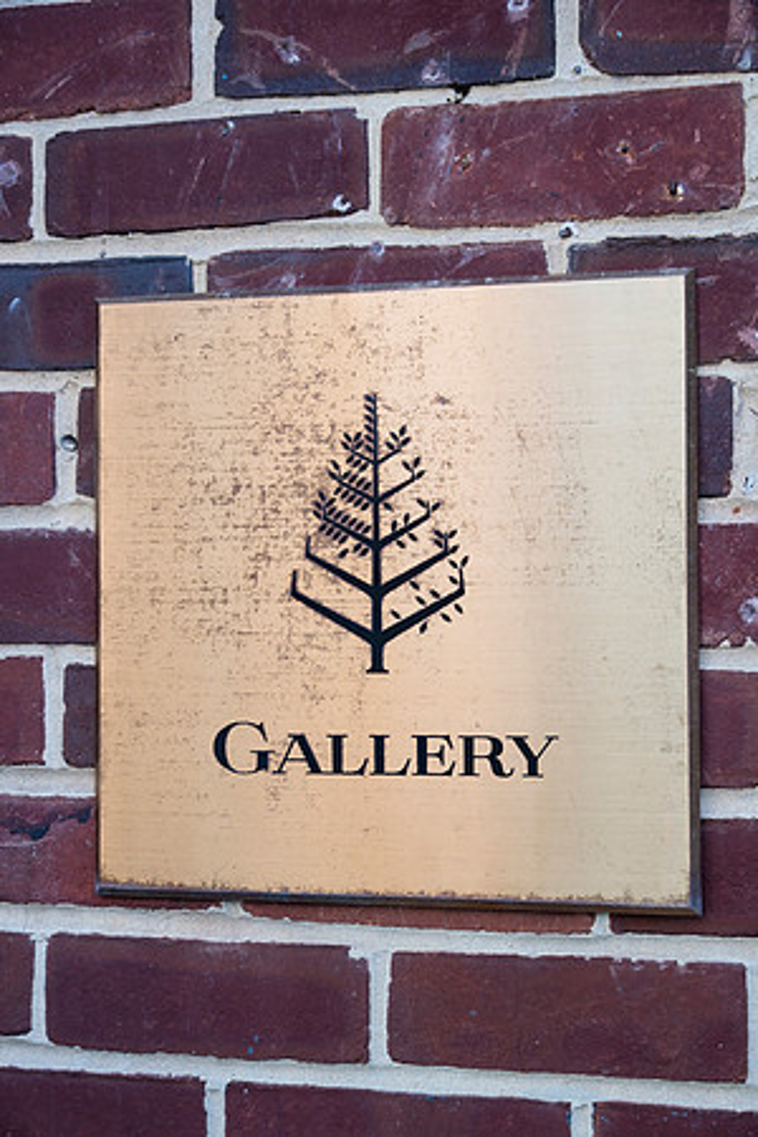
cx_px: 379
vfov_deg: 34.2
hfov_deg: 23.2
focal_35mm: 58
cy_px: 568
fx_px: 1847
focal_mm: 39
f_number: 4.5
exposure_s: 1/60
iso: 125
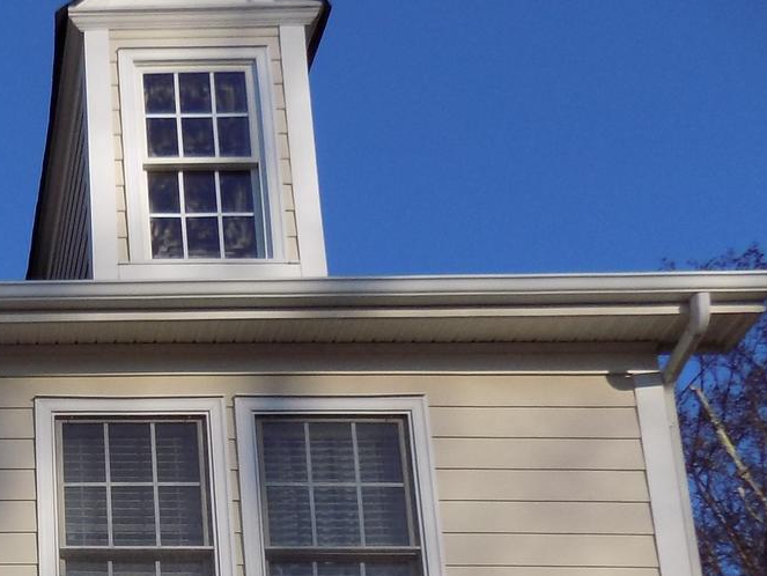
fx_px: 1574
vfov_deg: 18.6
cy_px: 833
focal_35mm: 71
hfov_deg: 24.0
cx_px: -237
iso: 80
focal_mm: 4
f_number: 3.1
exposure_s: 1/1000
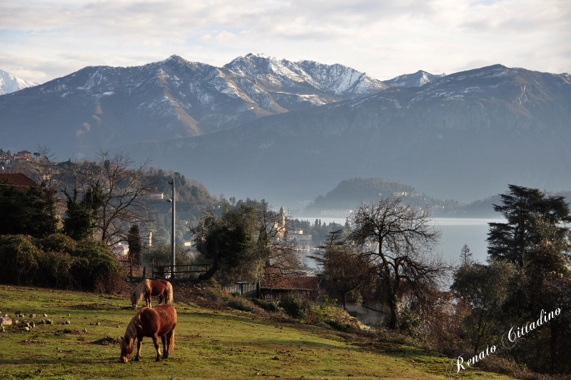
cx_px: 286
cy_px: 190
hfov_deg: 24.2
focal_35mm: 84
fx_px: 1331
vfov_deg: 16.2
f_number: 5.6
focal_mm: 56
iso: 200
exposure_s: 1/500
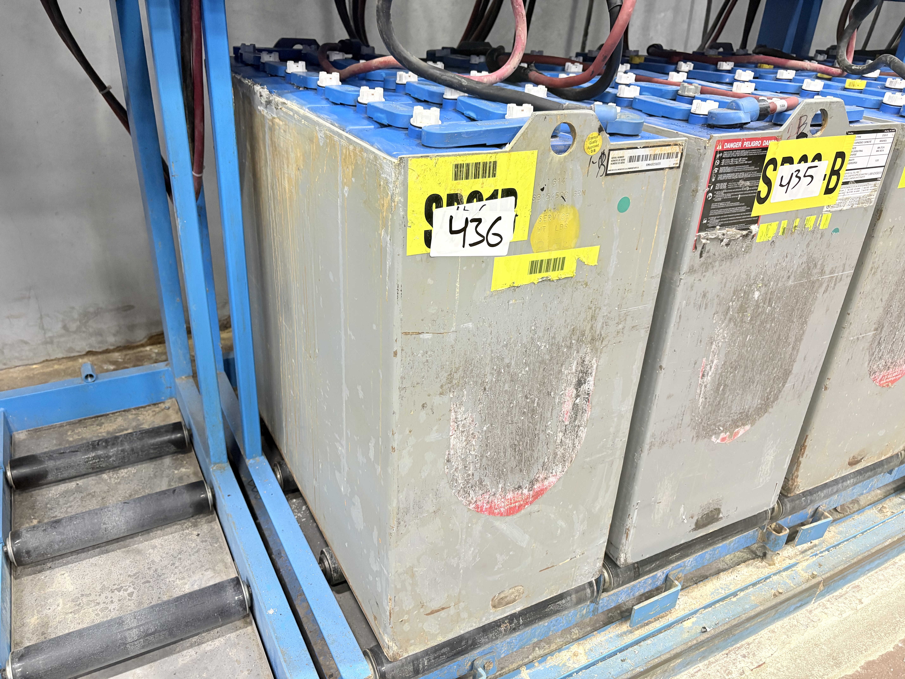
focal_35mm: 26
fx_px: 680
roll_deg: -3.3
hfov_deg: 67.3
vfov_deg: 53.1
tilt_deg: -28.6
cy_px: 340
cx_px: 452
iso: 250
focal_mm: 5.96
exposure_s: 1/60
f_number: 1.6
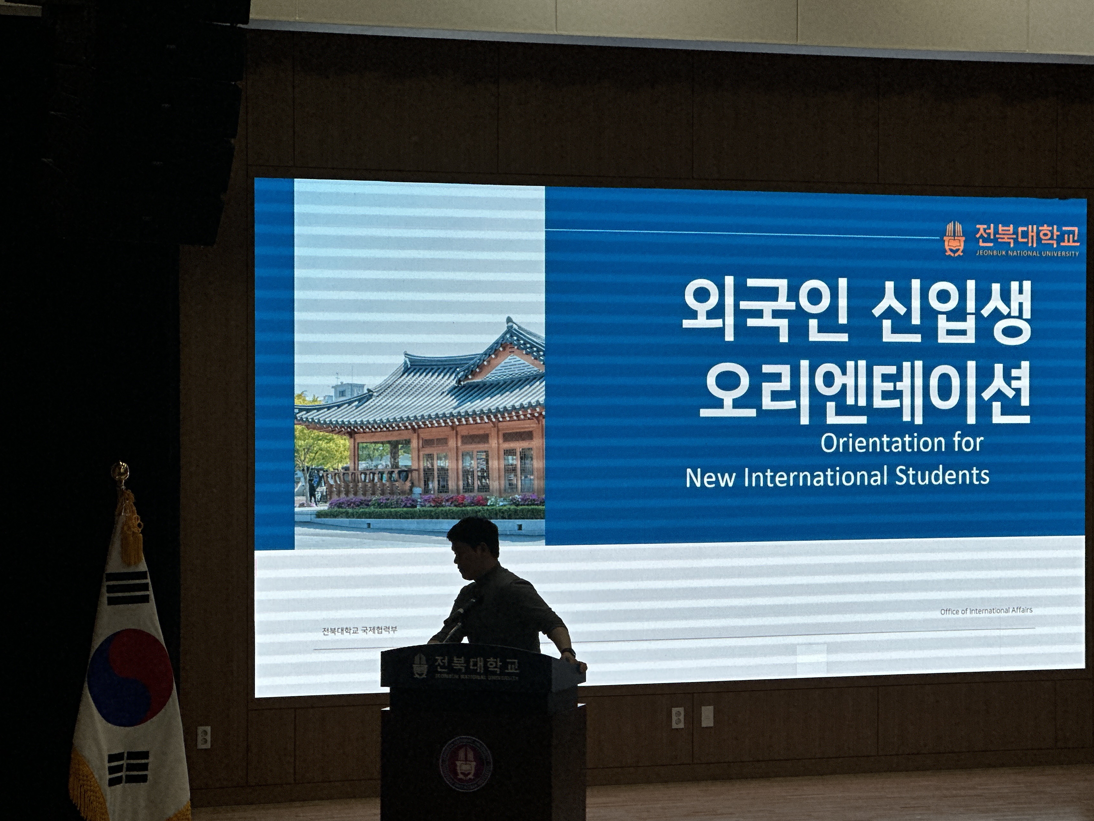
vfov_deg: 16.2
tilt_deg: -0.2
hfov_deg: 21.5
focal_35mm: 91
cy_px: 449
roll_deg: +0.5
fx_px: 2876
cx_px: 638
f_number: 2.8
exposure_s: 1/120
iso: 20
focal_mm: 9
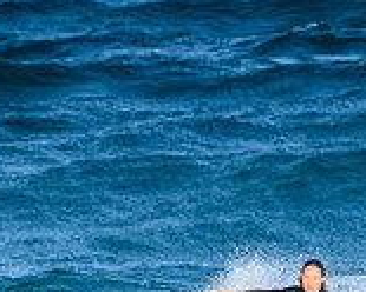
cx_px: 427
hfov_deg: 0.7
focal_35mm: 2804
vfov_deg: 0.6
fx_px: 30373
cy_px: 380
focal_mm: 800
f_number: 11
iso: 1600
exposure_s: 1/1600
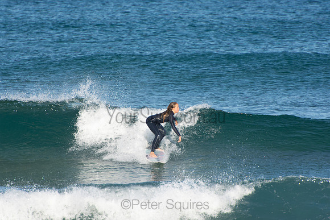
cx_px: 165
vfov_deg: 2.3
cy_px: 110
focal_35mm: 600
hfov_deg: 3.4
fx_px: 5501
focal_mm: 400
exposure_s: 1/1000
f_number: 5.6
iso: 250
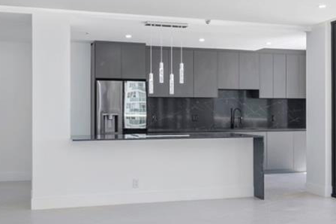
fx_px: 466
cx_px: 175
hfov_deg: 39.6
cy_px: 114
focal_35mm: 50
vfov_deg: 27.0
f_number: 9
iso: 100
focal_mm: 14
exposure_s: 1/13
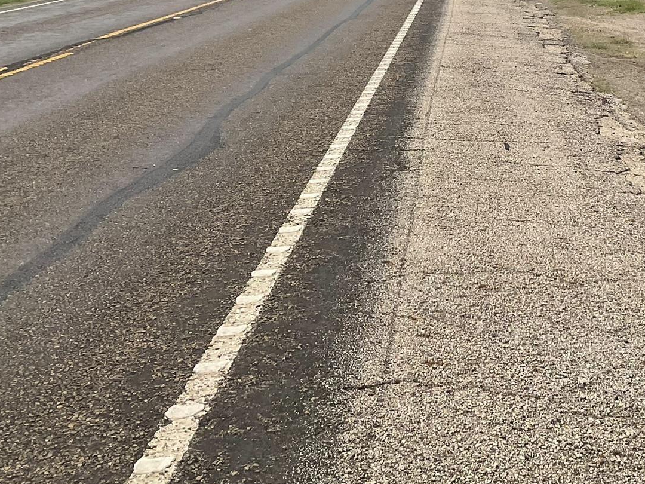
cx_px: 510
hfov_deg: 34.0
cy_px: 72
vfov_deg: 25.9
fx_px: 1025
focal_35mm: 55
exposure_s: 1/2227
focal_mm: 3
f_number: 1.8
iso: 16
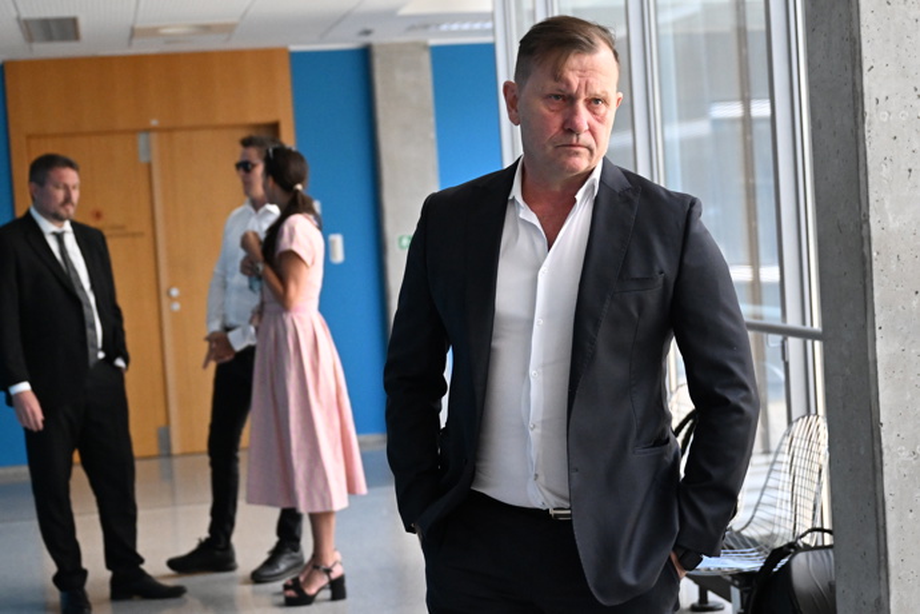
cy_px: 307
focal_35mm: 67
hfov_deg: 30.1
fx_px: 1712
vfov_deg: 20.3
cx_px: 460
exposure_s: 1/2500
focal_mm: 45
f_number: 2.8
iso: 4000
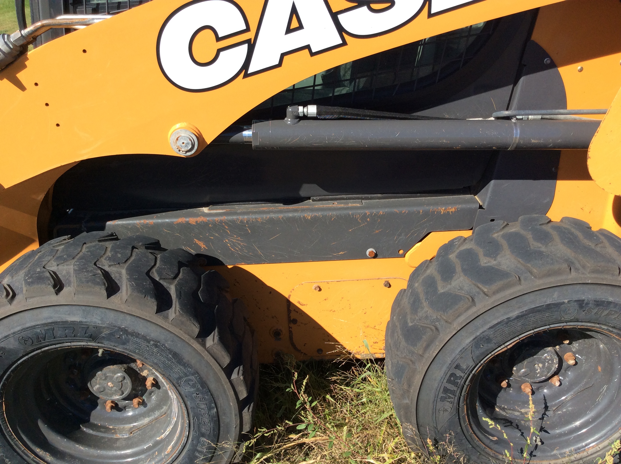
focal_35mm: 32
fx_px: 573
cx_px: 310
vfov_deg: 44.1
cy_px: 232
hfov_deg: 56.9
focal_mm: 3.3
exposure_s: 1/969
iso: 32
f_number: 2.4
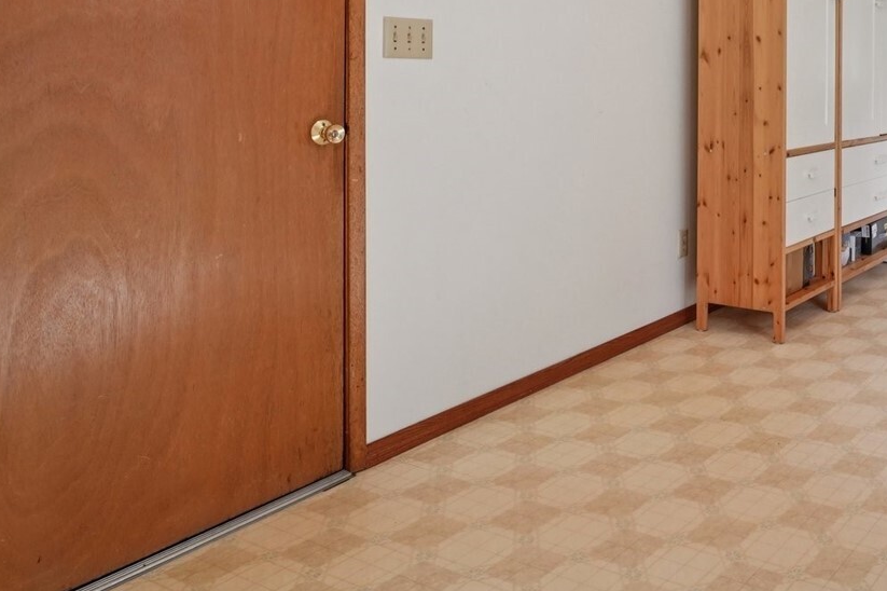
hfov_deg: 50.2
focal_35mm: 33
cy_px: 80
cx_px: 814
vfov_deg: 37.8
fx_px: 813
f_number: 8
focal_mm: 16
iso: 1600
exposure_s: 1/80
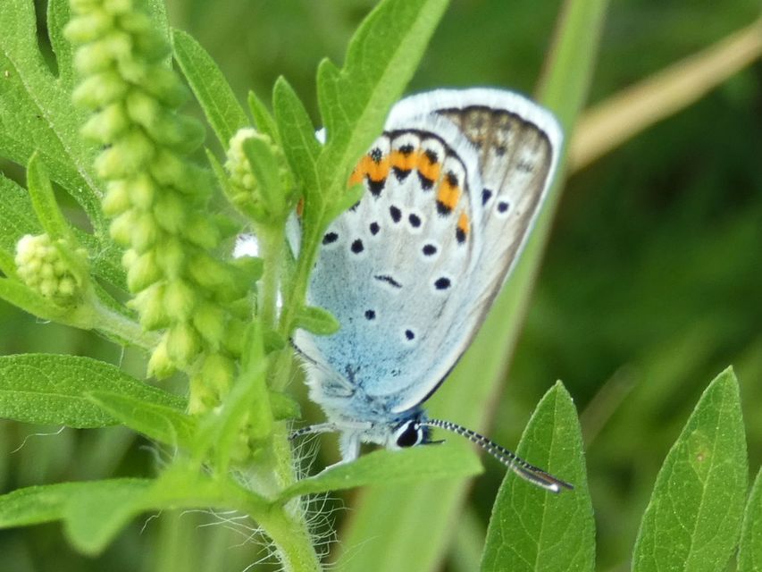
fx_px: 2312
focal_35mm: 105
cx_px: 381
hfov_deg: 18.7
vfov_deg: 14.1
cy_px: 286
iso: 160
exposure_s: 1/80
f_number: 4.9
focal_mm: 18.8
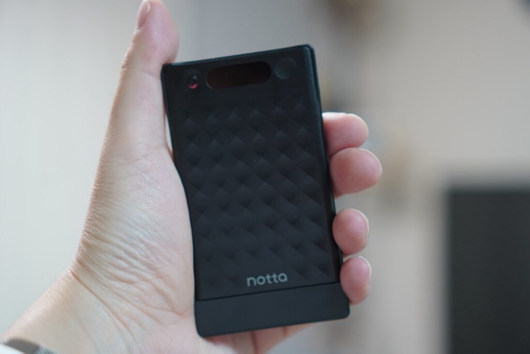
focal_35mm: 52
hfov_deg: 37.8
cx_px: 265
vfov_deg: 25.8
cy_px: 177
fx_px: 773
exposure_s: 1/60
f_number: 2
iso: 250
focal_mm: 35
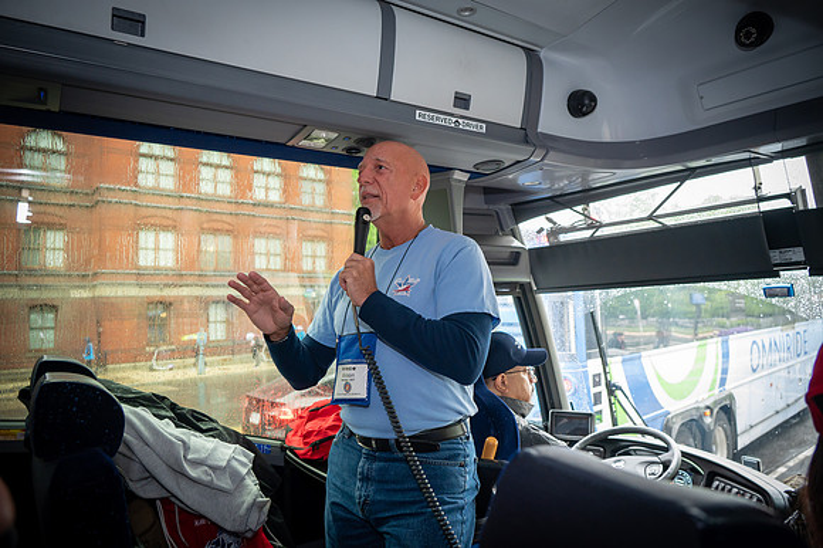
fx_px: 583
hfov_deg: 70.5
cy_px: 274
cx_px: 412
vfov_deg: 50.4
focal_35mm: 26
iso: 1100
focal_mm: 25.5
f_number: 4
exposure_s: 1/100
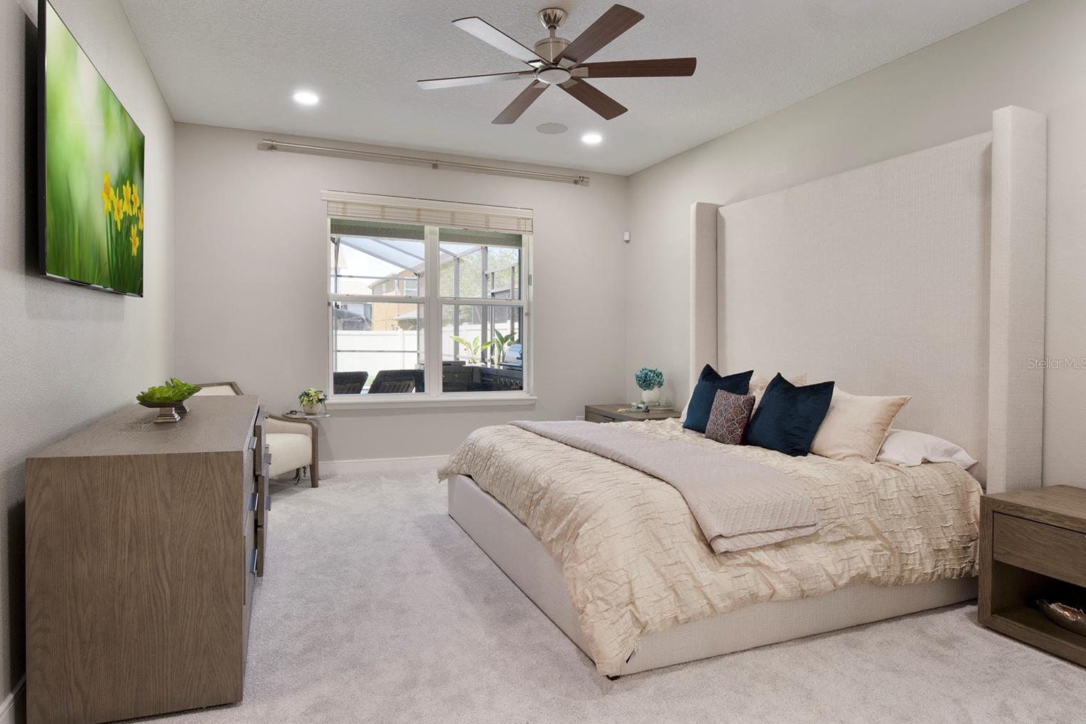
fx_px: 619
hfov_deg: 82.5
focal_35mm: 21
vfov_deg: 60.6
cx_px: 519
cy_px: 363
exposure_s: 1/8
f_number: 5.6
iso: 400
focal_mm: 13
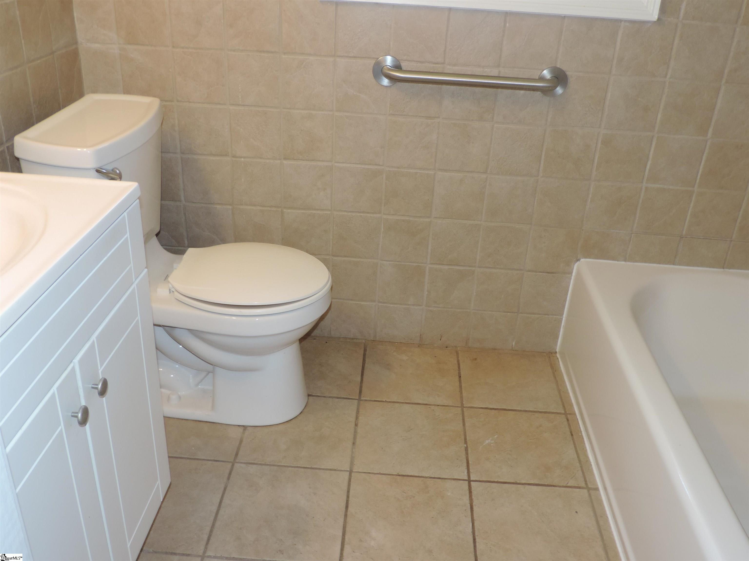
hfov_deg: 55.4
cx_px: 374
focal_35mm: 33
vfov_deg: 42.9
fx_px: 714
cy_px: 280
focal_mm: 5.8
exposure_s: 1/30
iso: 200
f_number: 3.2
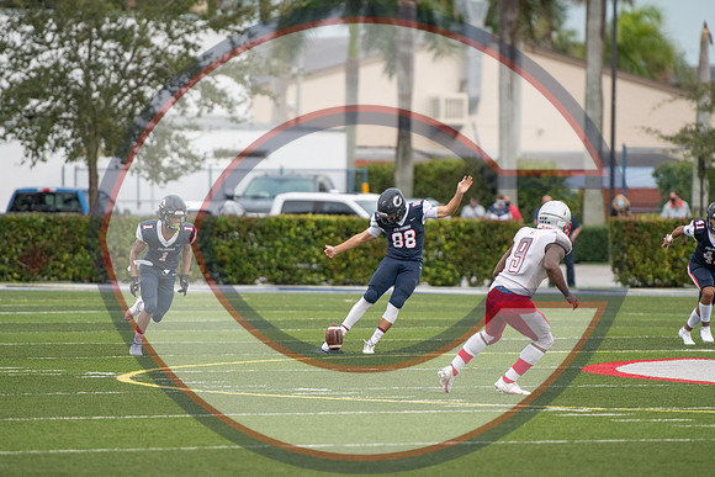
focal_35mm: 300
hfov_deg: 6.9
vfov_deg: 4.6
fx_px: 5959
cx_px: 358
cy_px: 238
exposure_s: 1/2000
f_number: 2.8
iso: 2000
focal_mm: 200
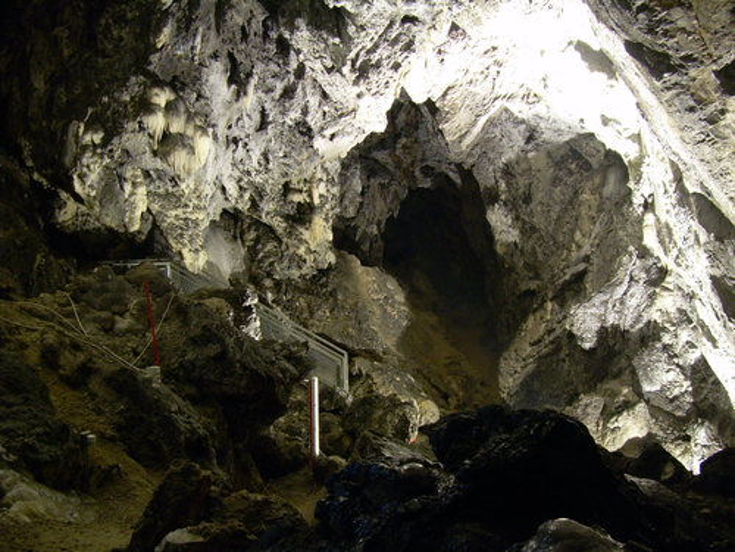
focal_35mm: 38
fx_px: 807
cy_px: 276
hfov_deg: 49.0
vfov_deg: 37.7
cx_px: 368
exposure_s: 2
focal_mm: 6.3
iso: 200
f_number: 2.8
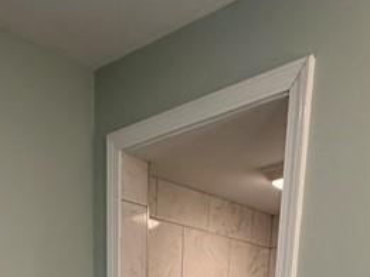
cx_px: 125
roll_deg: -0.4
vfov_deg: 18.7
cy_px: 533
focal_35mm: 55
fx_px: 587
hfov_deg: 34.7
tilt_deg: -17.3
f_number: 2.2
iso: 160
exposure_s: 1/120
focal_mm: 2.22
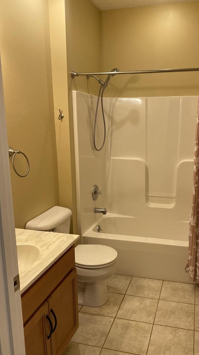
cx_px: 130
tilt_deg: -12.2
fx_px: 272
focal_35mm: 29
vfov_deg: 66.1
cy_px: 180
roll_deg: -0.5
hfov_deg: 39.7
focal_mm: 4.25
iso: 100
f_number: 1.8
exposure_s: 1/120
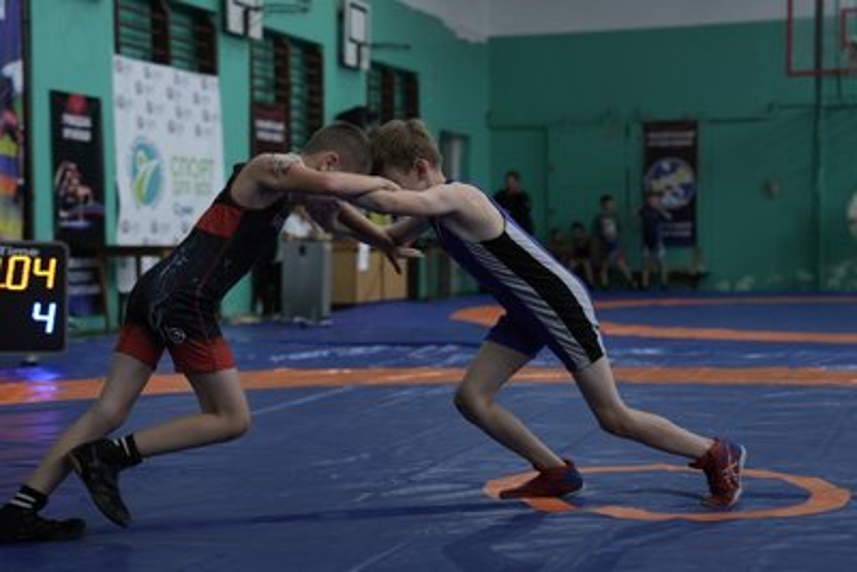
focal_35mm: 70
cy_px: 286
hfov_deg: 28.8
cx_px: 428
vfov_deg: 19.5
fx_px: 1667
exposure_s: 1/200
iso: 1000
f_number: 3.5
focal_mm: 70
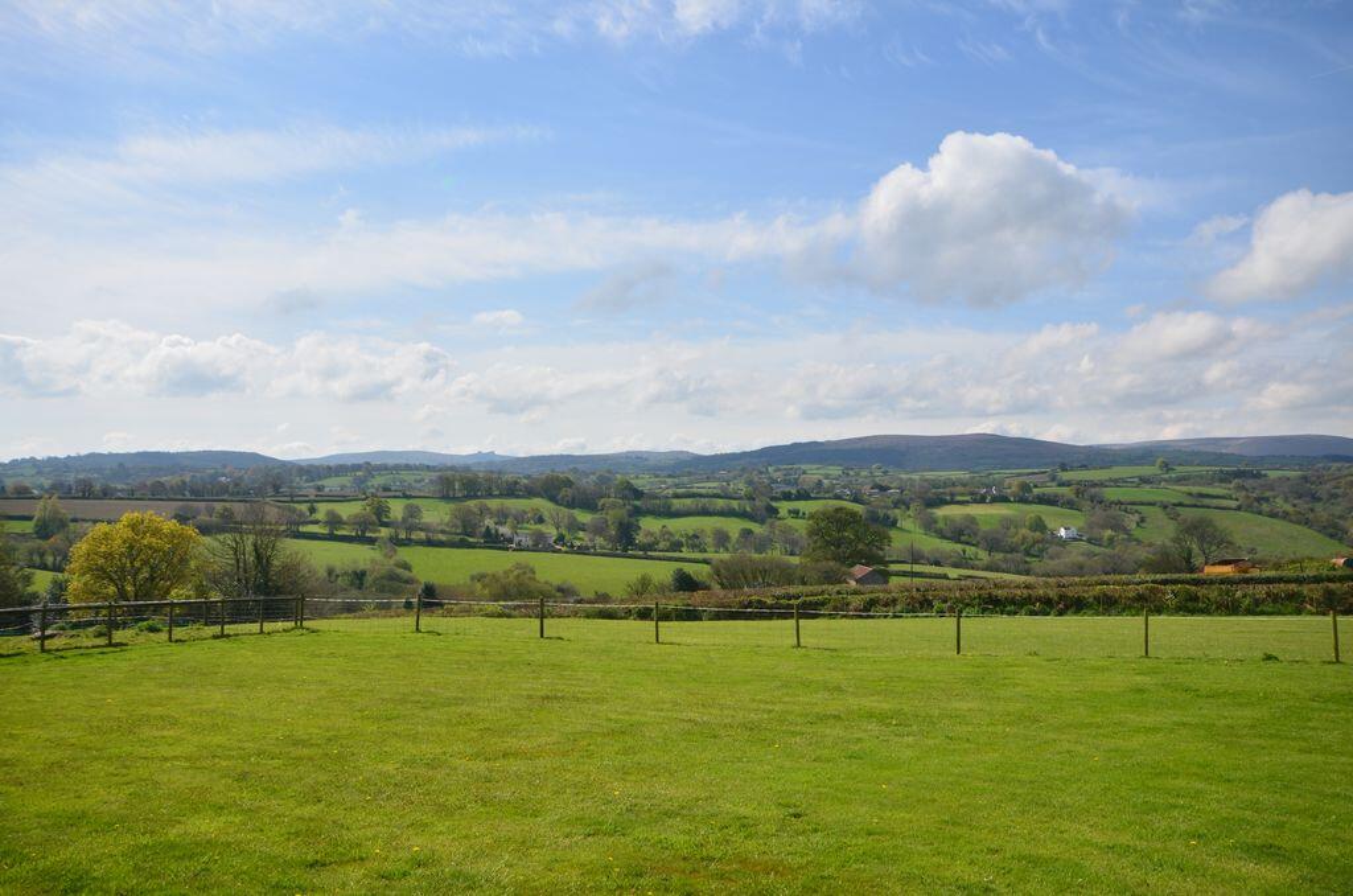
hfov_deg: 62.0
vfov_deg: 43.4
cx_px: 676
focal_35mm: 30
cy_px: 448
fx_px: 1125
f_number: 11
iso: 200
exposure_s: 1/400
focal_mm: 20
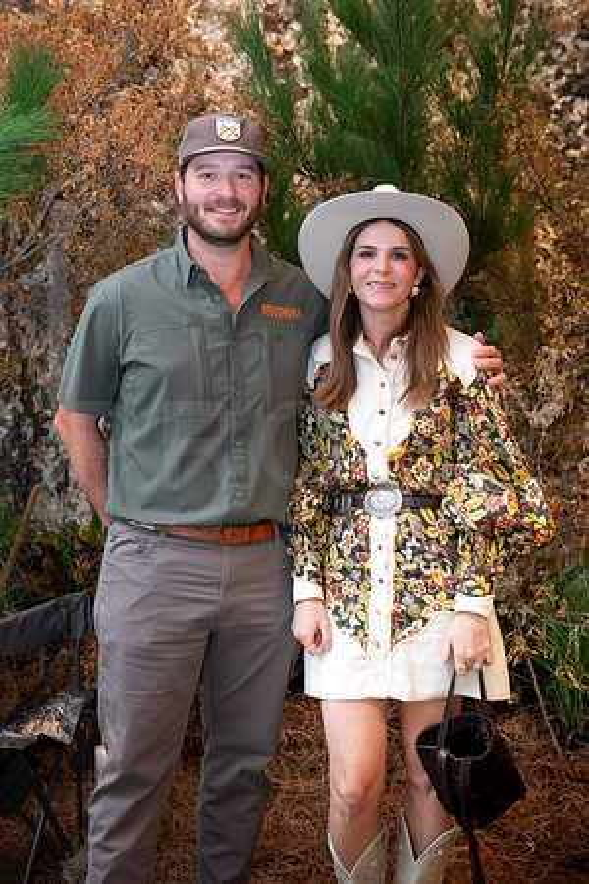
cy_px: 442
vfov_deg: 35.6
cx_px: 294
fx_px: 1374
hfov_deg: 24.2
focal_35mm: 56
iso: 3200
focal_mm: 56
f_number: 5
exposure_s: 1/100
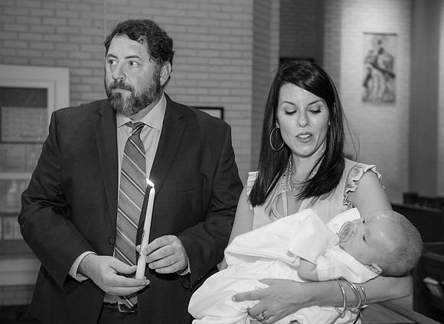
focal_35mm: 53
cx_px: 230
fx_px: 677
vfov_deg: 27.0
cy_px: 162
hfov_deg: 36.3
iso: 1000
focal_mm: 50
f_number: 4
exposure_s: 1/100
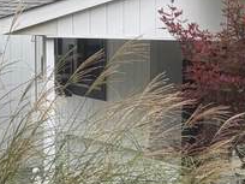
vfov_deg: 9.0
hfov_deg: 11.6
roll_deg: -1.8
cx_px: 374
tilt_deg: -9.0
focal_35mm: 163
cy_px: 197
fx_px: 1154
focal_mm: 5.96
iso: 50
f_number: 1.6
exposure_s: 1/482
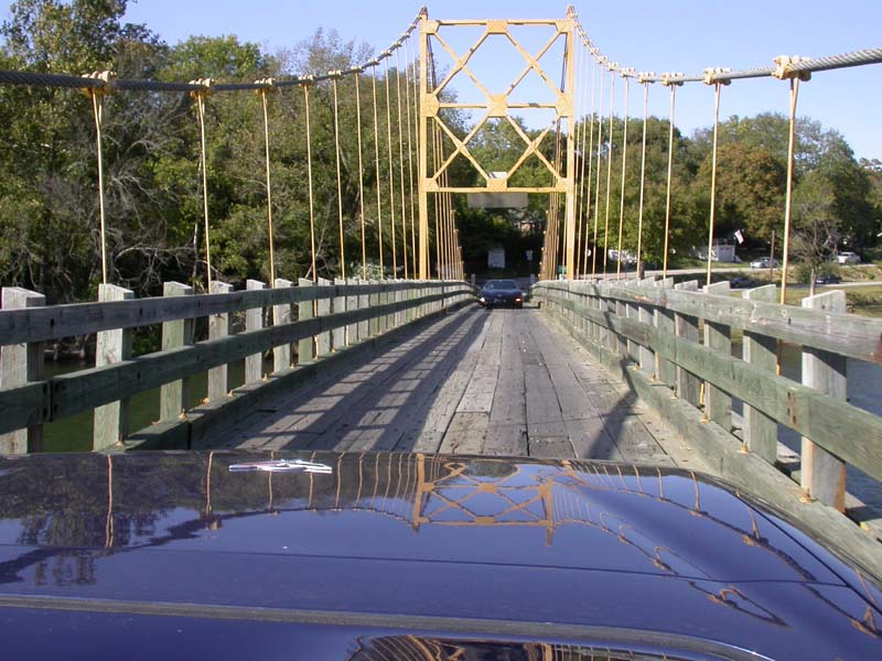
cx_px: 441
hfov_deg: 49.0
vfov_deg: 37.7
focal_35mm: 38
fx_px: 968
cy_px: 330
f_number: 6
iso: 100
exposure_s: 1/275
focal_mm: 7.85
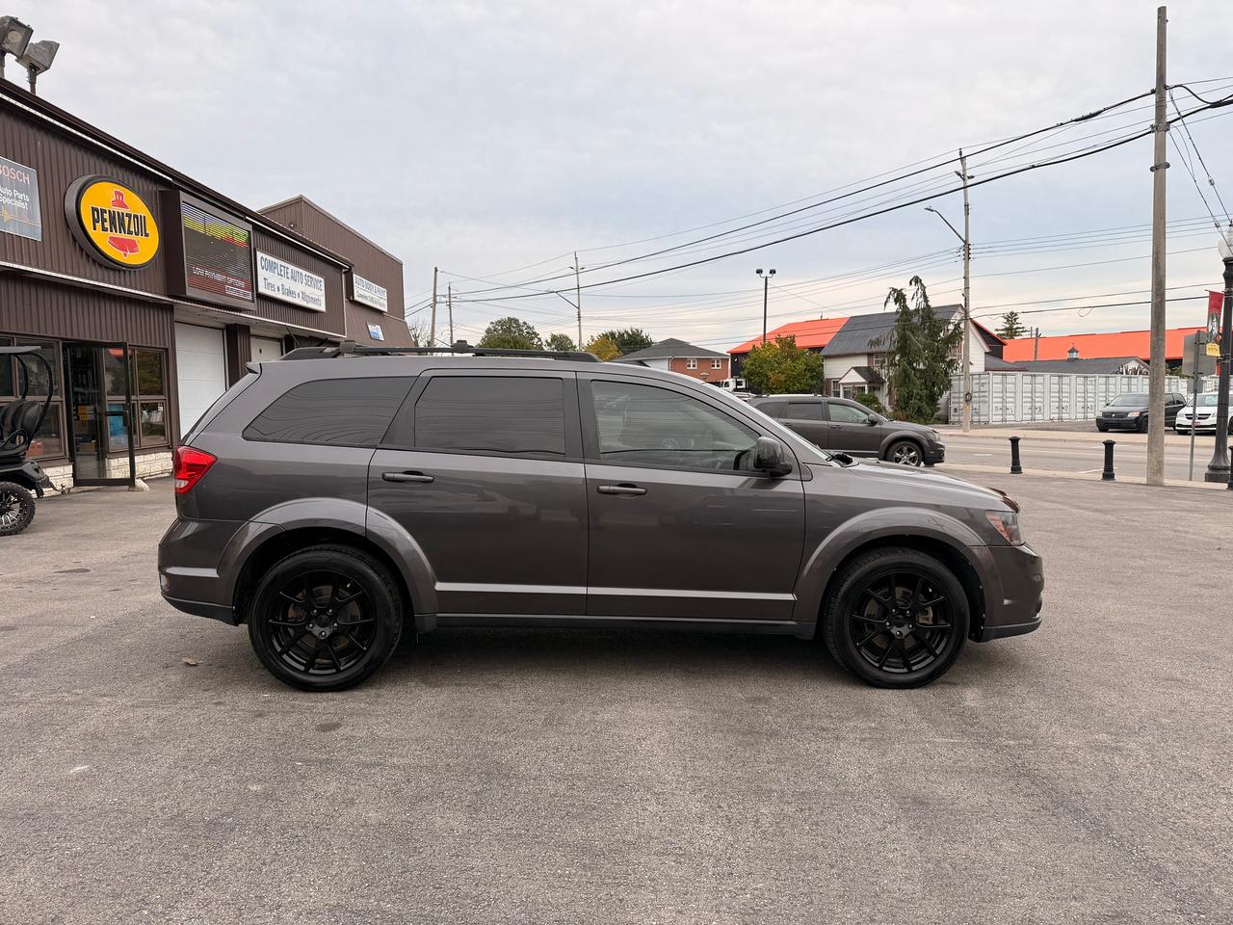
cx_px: 616
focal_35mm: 24
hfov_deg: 71.6
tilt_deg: -4.0
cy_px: 462
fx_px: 855
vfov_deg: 56.8
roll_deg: +1.2
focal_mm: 6.76
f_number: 1.78
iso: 80
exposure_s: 1/2801
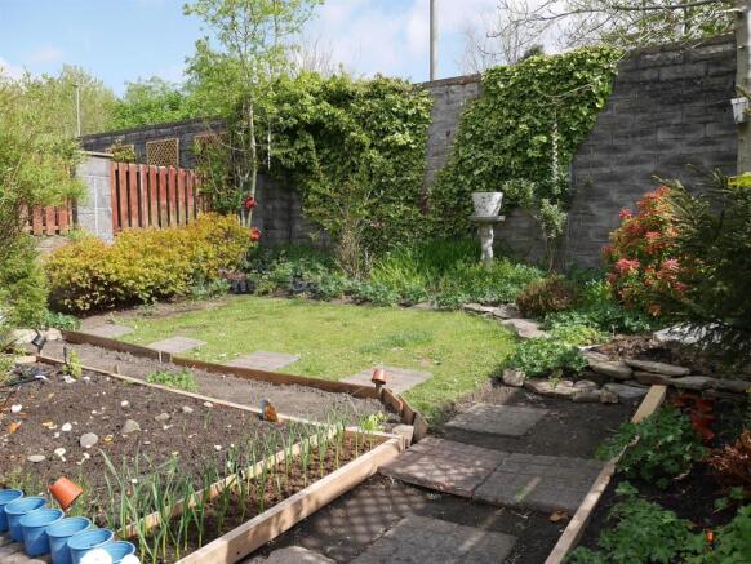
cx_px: 376
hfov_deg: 63.4
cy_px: 282
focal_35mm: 28
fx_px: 608
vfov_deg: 49.8
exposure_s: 1/400
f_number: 6.3
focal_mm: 14
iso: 200
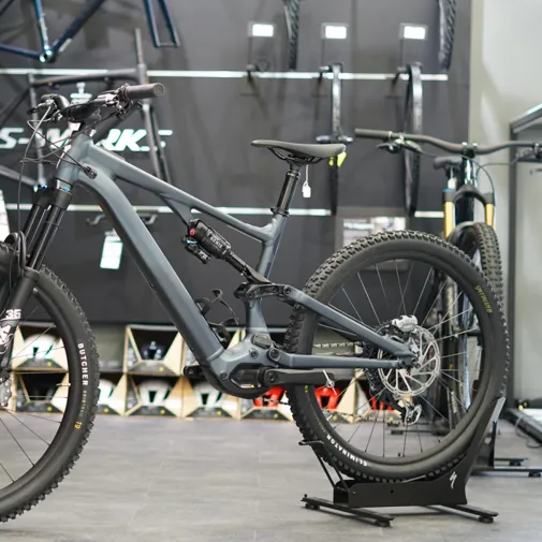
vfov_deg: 17.2
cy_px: 282
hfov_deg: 17.2
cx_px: 180
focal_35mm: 101
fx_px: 1789
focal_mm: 50
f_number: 1.8
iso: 1000
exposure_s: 1/200
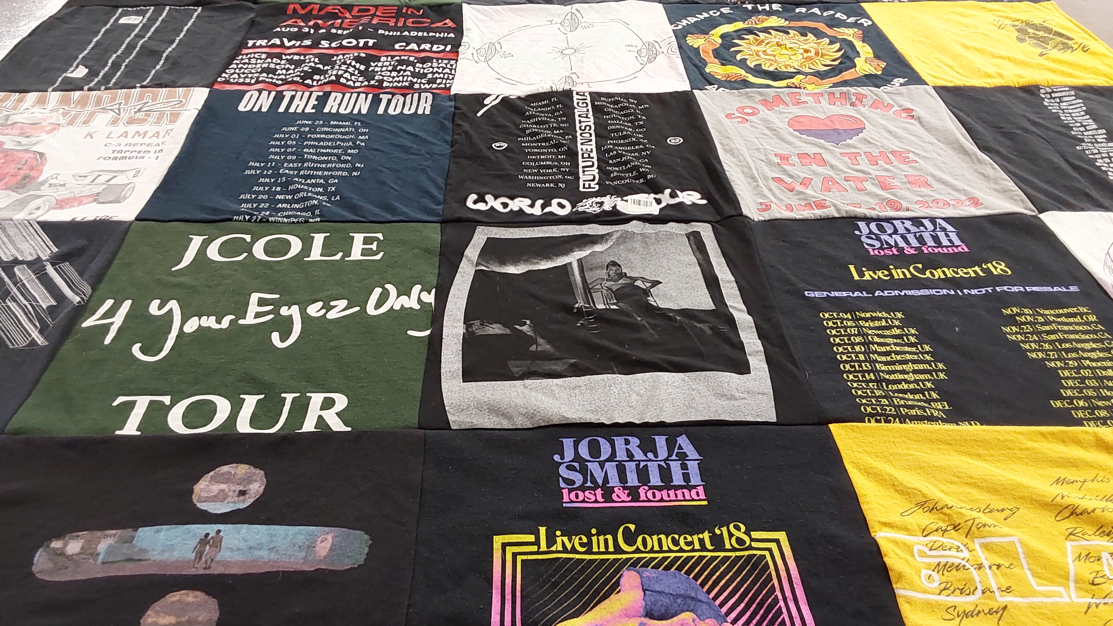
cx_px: 560
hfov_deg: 62.6
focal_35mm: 31
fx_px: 915
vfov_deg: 37.7
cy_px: 344
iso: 200
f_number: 1.9
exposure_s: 1/50
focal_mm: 2.91
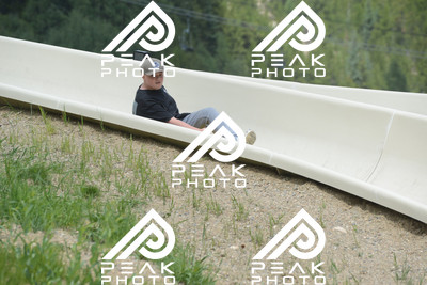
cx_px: 214
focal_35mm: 195
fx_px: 2314
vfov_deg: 7.0
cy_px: 142
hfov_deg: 10.5
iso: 280
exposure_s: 1/640
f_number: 6.3
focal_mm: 195
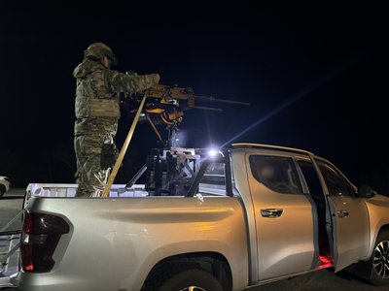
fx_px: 270
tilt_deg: +9.3
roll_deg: -0.3
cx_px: 194
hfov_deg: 71.6
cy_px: 146
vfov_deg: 56.8
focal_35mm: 24
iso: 1250
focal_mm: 6.76
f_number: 1.78
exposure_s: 1/28
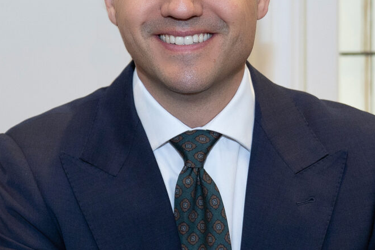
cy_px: 155
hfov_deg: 14.7
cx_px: -71
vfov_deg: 10.2
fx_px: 1406
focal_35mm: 135
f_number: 2.8
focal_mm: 35
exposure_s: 1/200
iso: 320
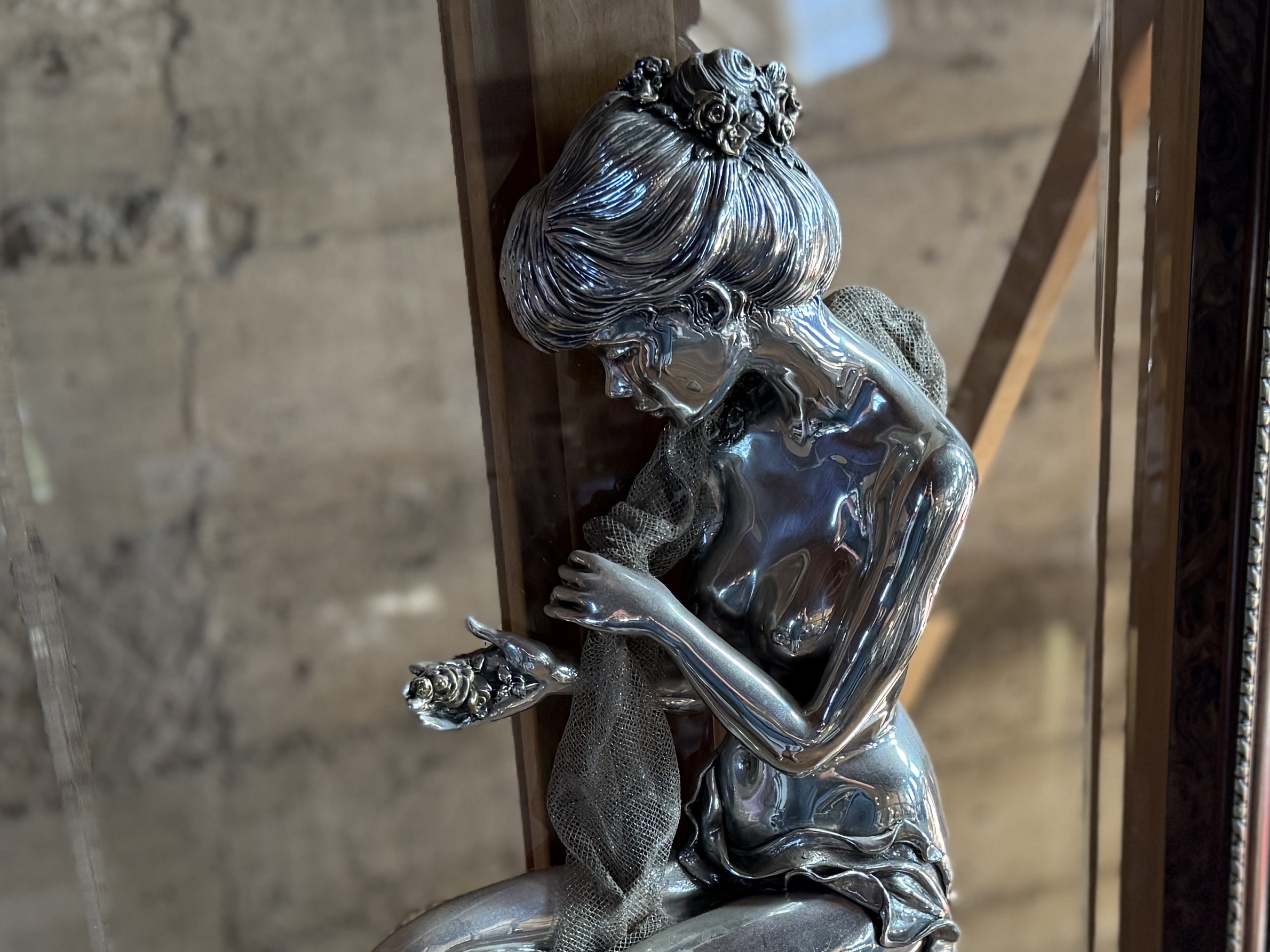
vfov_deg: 56.8
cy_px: 476
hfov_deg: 71.6
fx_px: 881
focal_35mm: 24
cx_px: 635
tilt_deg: -39.1
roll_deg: -5.5
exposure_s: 1/137
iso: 200
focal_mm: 6.76
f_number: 1.78
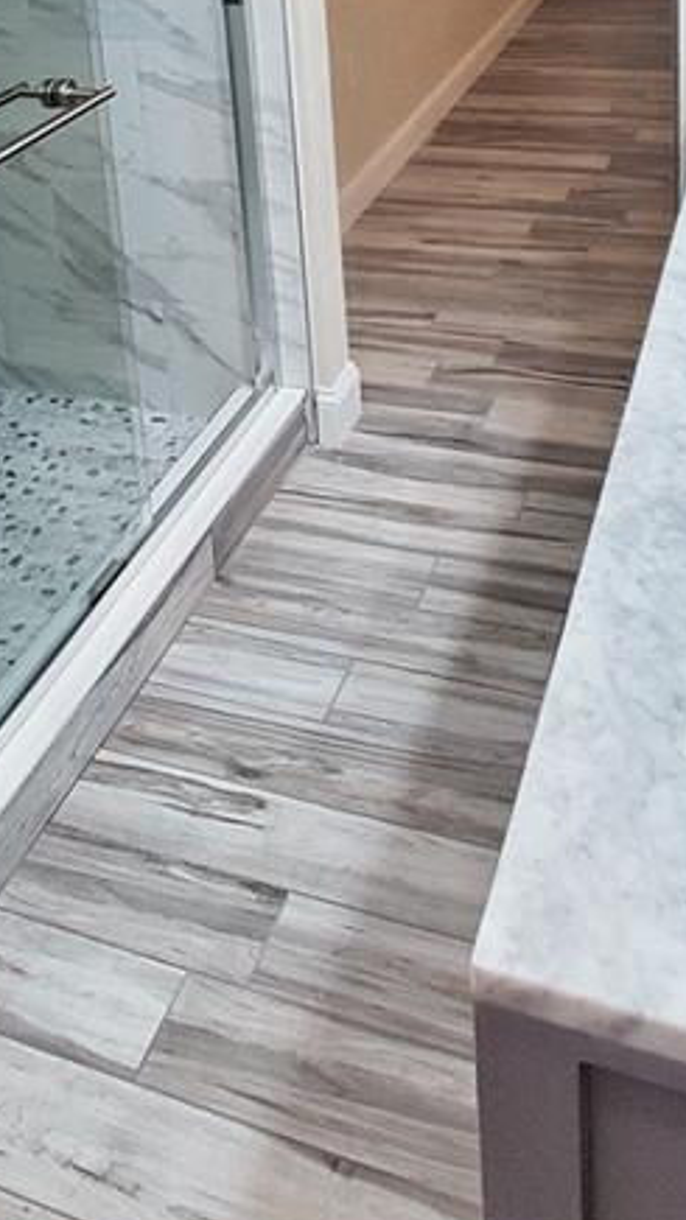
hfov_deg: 30.4
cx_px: 325
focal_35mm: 39
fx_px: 1262
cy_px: 31
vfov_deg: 44.7
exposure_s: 1/59
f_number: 2.2
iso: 100
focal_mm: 1.8
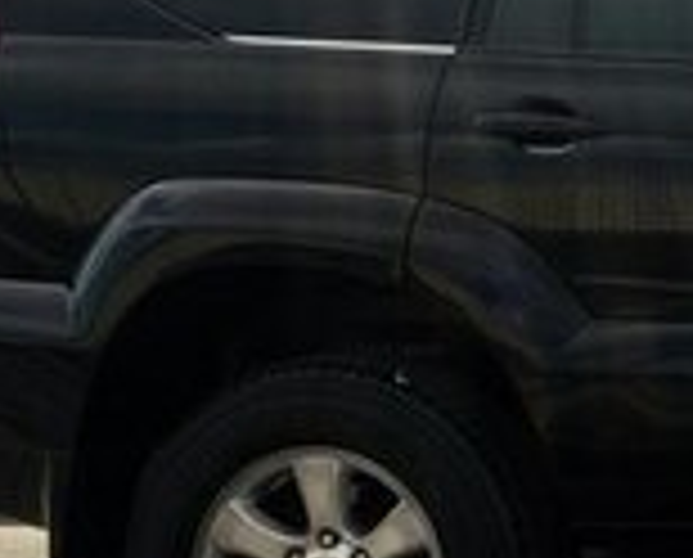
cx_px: 1215
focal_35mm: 121
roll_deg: +1.0
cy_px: 160
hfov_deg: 14.2
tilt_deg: -0.3
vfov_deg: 12.8
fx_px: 2488
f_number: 2.2
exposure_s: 1/884
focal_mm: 4.15
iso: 25
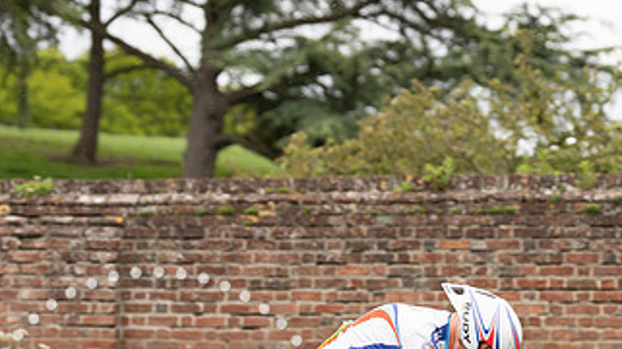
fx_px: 2967
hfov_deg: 11.9
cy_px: 350
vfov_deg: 6.7
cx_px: 459
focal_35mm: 180
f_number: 3.5
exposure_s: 1/1000
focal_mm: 95
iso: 320
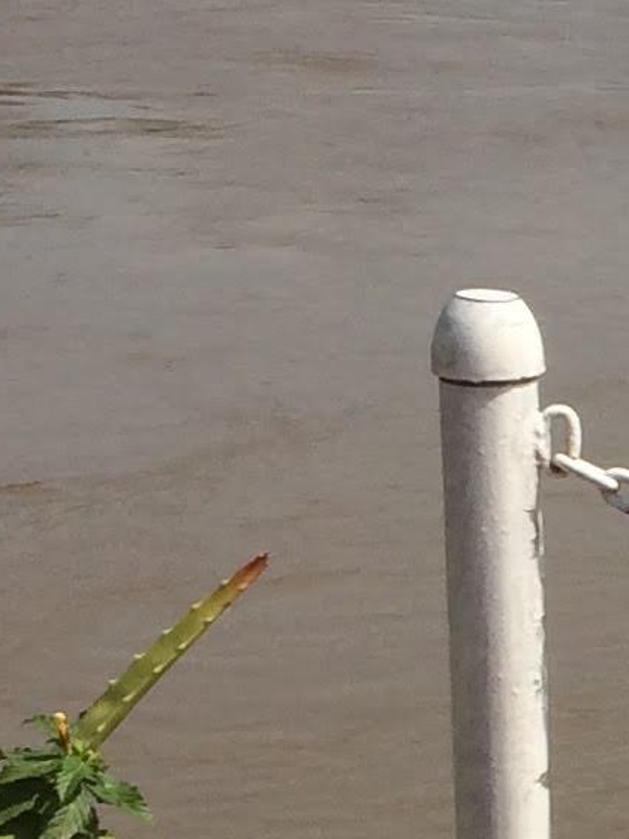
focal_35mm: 169
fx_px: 4094
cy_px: 959
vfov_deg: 11.5
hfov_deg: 8.3
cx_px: 1265
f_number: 2.2
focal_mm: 4.15
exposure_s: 1/2933
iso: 32
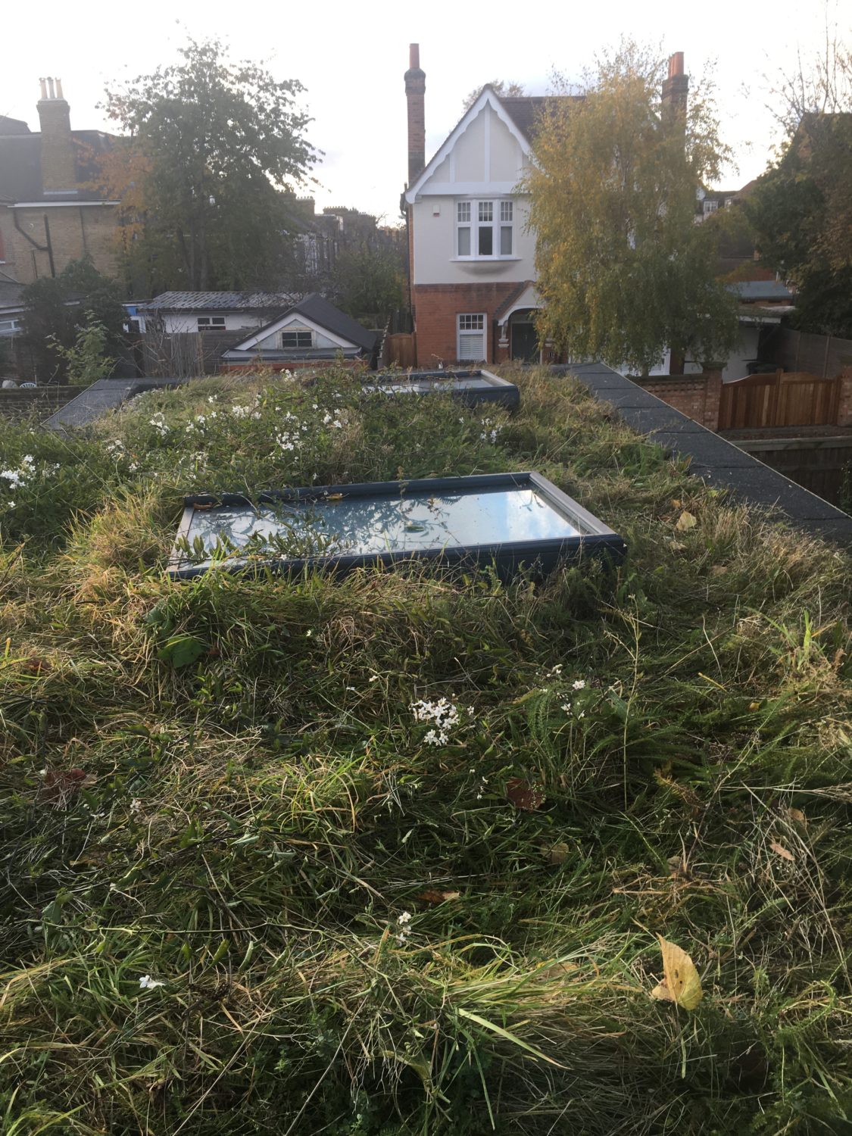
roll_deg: +0.4
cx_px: 426
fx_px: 952
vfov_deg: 61.7
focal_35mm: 29
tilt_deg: -19.2
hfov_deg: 48.2
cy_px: 568
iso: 25
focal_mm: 4.15
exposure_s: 1/153
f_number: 2.2
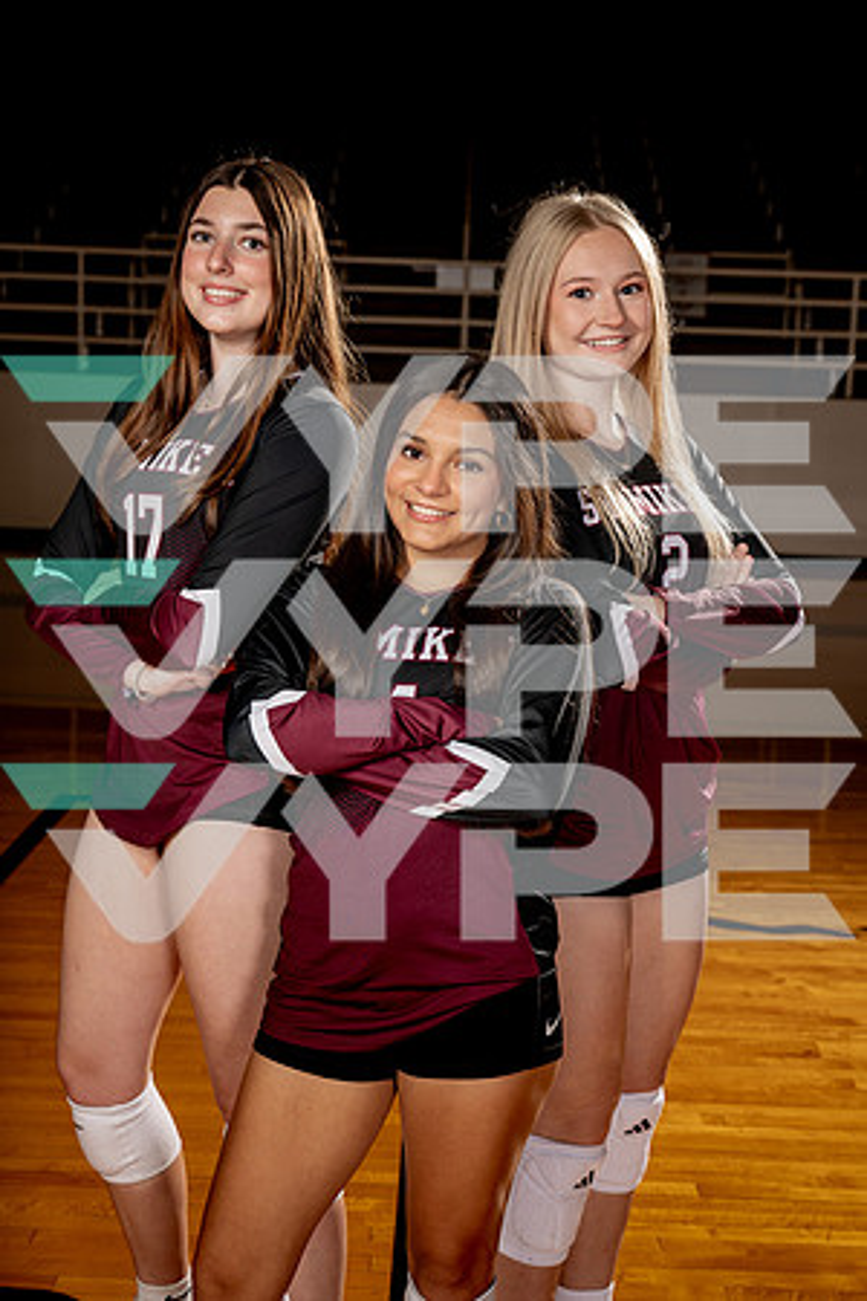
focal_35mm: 51
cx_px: 434
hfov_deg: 26.5
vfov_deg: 38.9
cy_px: 650
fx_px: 1842
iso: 100
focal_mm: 51
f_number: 5.6
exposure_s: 1/250
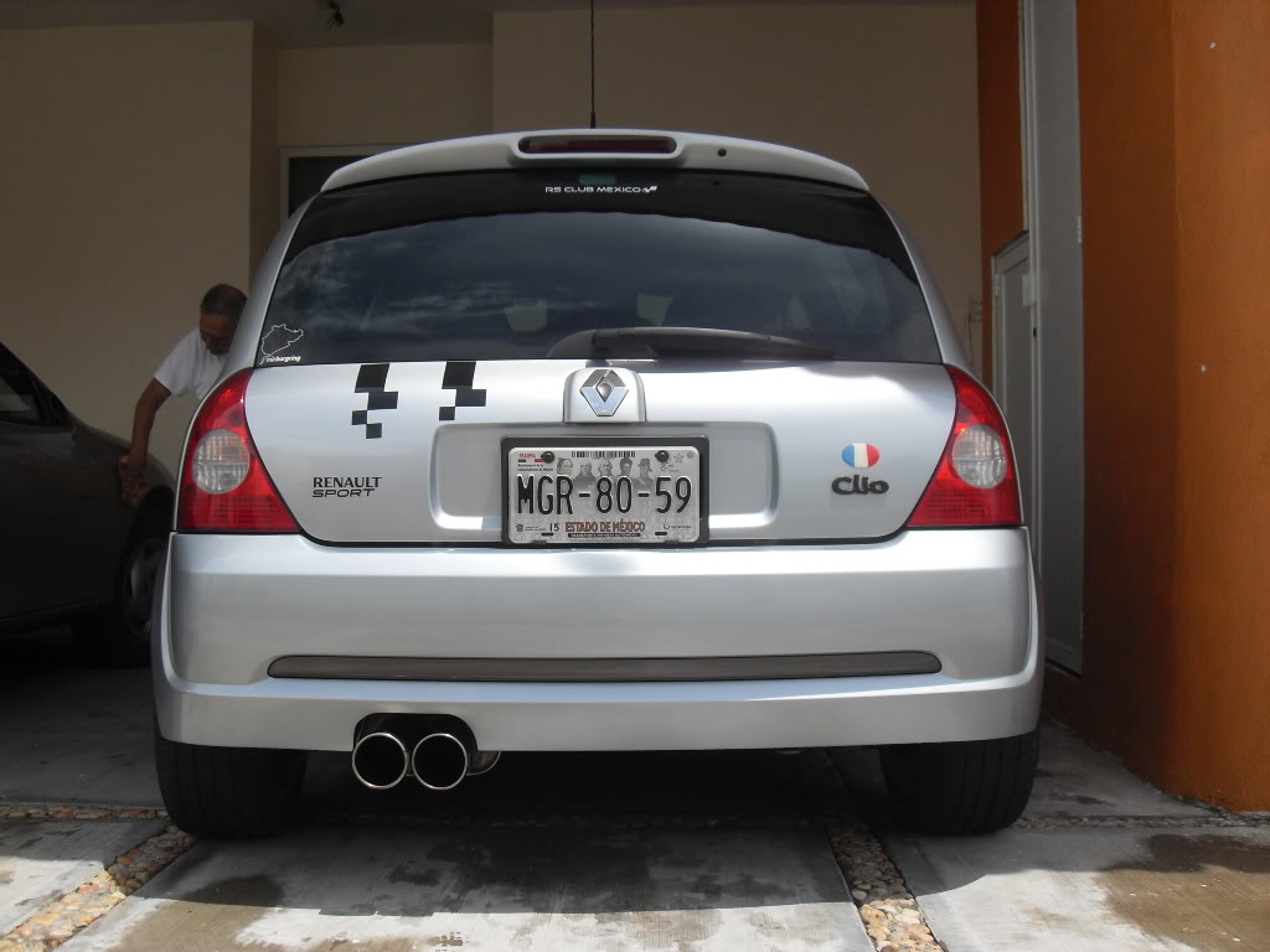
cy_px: 476
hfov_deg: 50.1
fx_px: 1357
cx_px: 635
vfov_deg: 38.7
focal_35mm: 37
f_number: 8.9
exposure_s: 1/125
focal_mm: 6.3
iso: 80
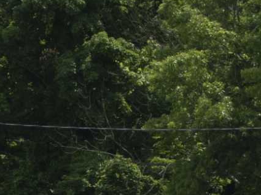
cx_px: 78
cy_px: 383
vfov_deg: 3.0
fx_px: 3669
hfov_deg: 4.1
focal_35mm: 487
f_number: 20
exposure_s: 1/160
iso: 400
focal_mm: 70
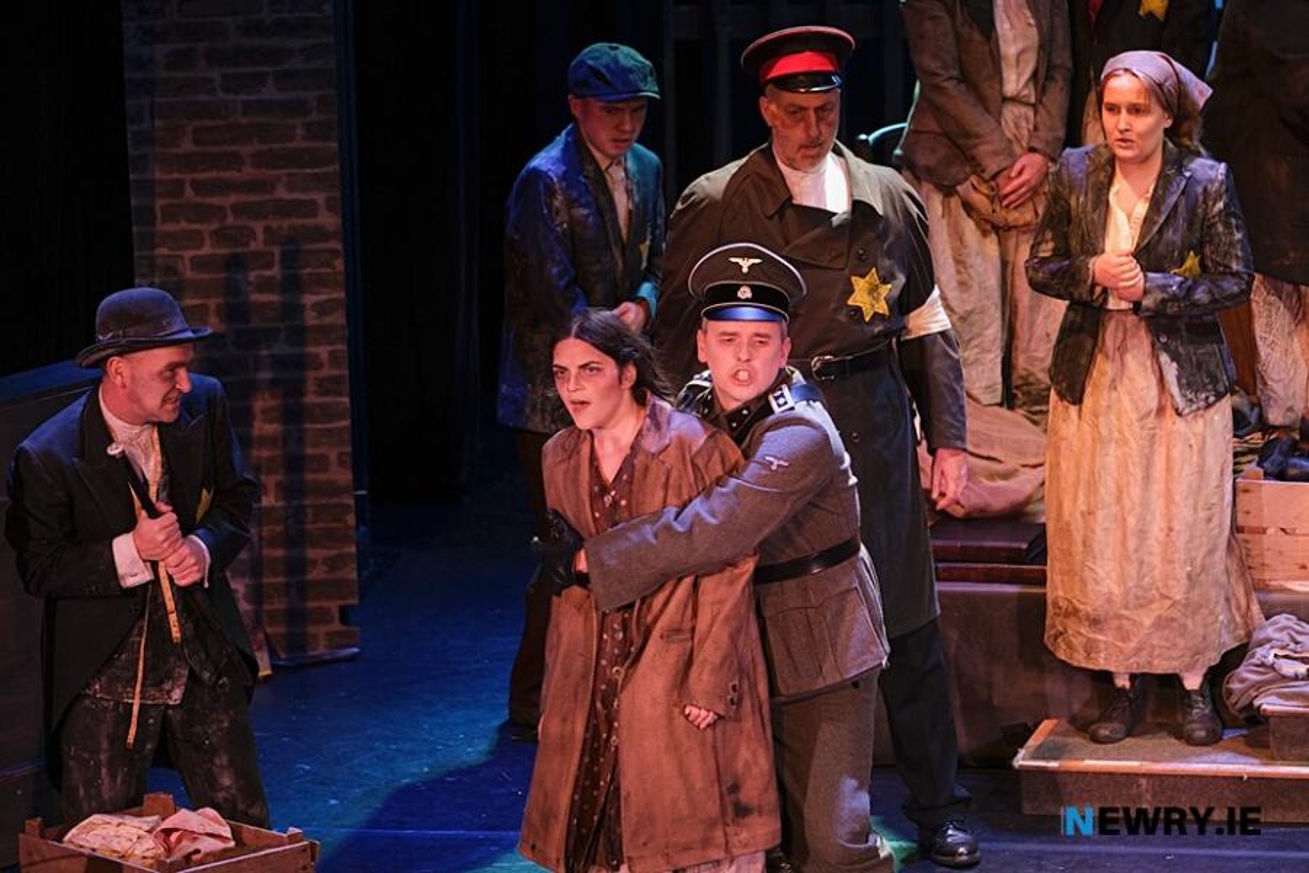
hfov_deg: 9.8
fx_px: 7635
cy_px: 436
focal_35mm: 210
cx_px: 654
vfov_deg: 6.5
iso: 1250
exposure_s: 1/250
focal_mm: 140
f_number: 2.8
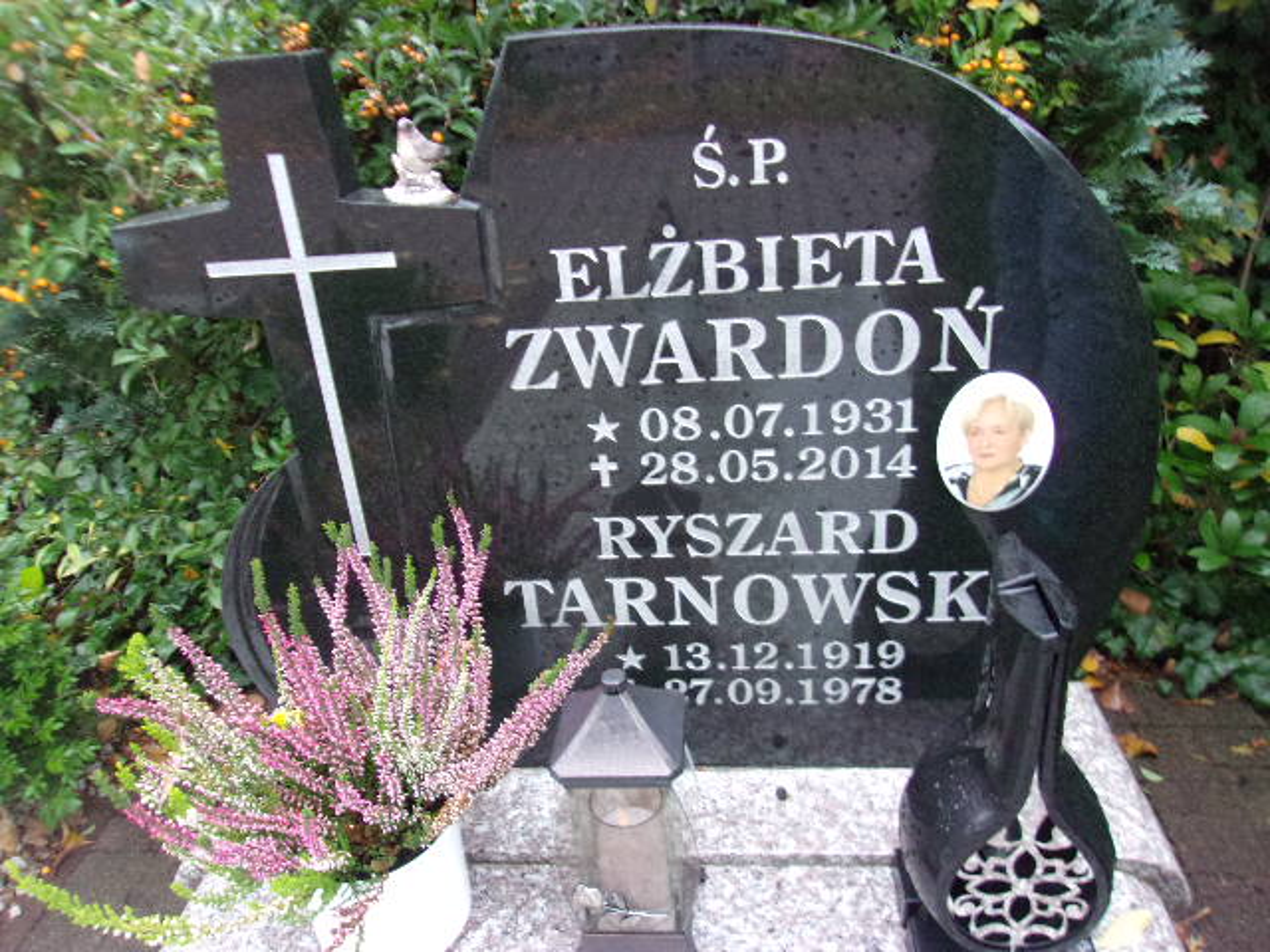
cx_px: 635
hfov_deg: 65.3
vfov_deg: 51.4
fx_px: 991
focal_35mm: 27
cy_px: 476
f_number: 3
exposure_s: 1/19
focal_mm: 4.9
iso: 400
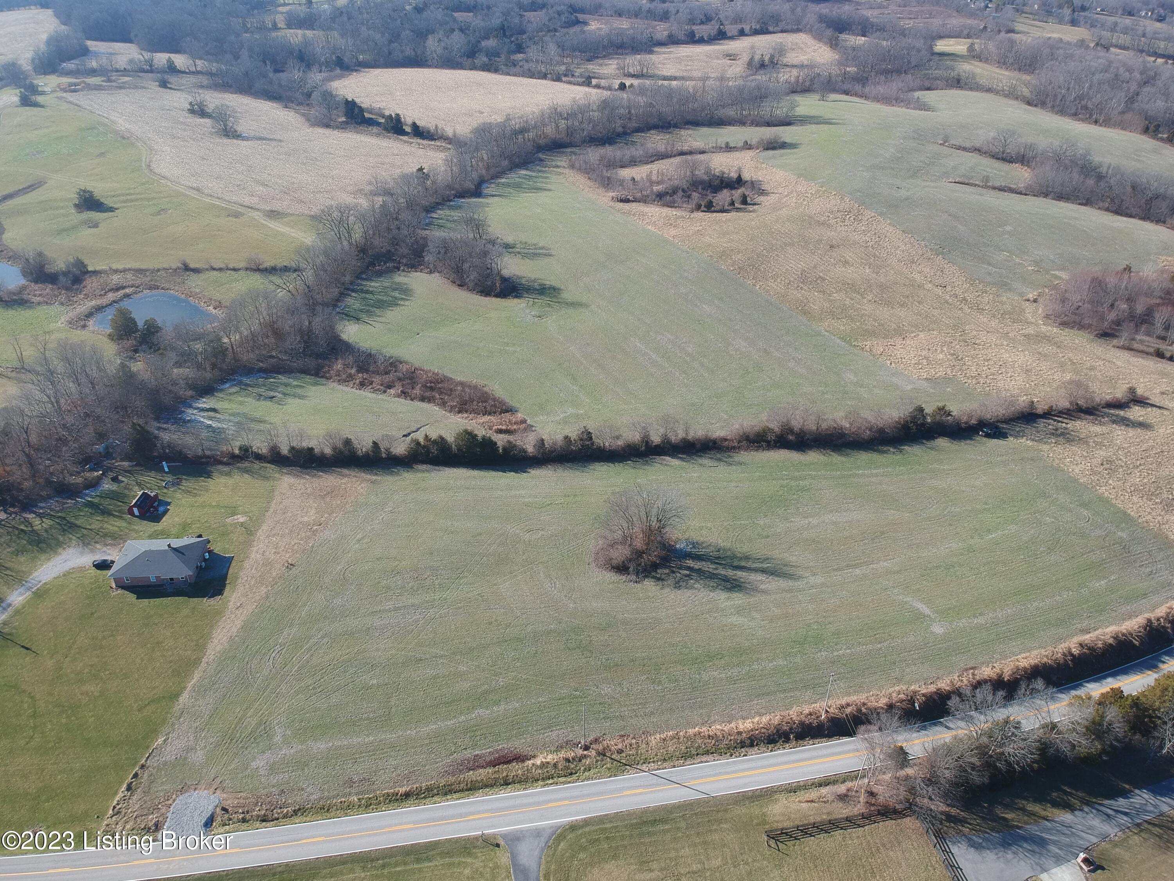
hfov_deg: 69.4
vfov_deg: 54.9
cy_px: 440
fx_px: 848
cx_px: 587
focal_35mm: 25
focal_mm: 4.49
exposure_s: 1/500
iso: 100
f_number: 2.6
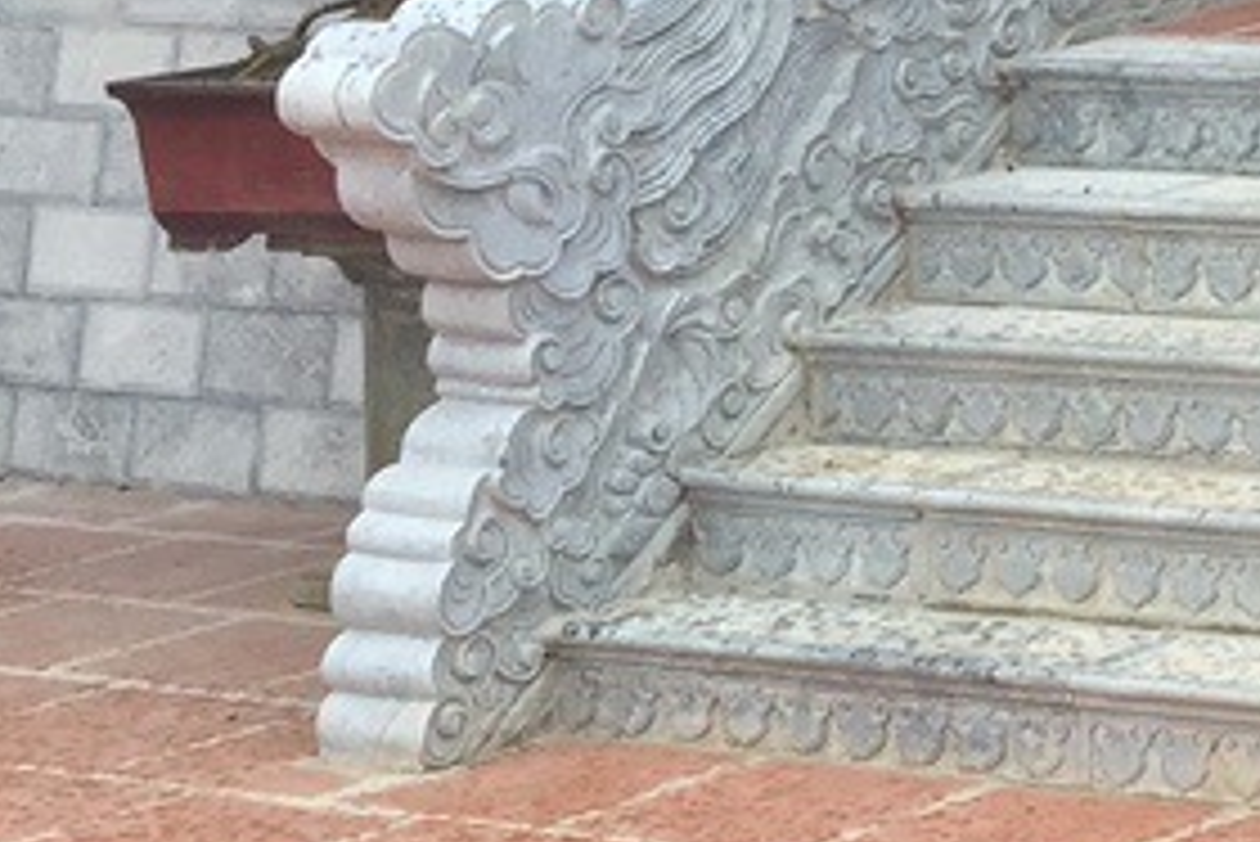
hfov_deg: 13.1
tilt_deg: +2.8
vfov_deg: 9.5
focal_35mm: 138
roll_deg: -1.3
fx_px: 4832
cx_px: 2444
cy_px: -612
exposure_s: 1/168
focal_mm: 4.15
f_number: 2.2
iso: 32
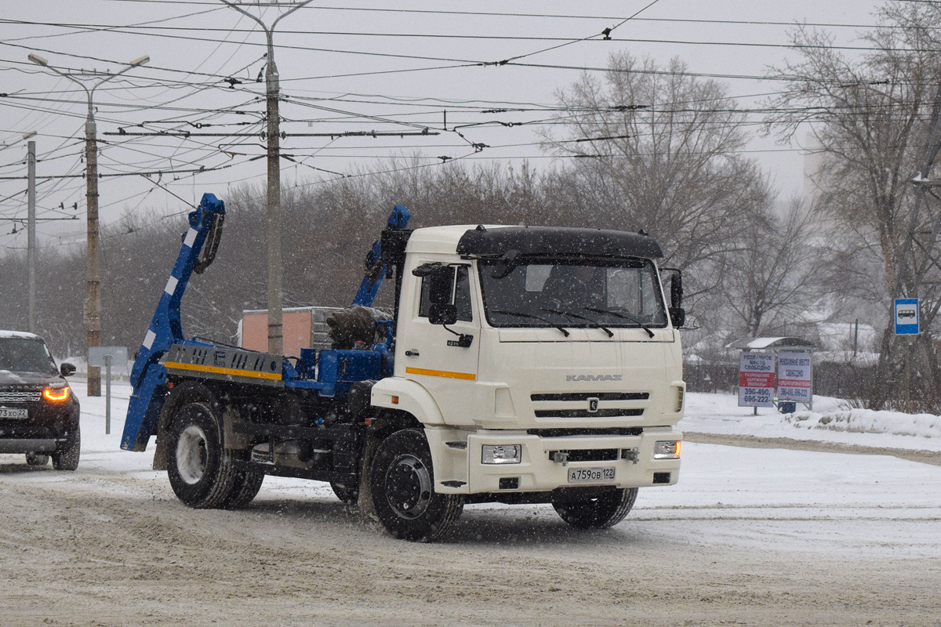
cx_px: 470
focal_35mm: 82
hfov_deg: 24.6
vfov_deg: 16.6
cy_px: 314
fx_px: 2156
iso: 800
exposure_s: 1/1000
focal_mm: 55
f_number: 5.6
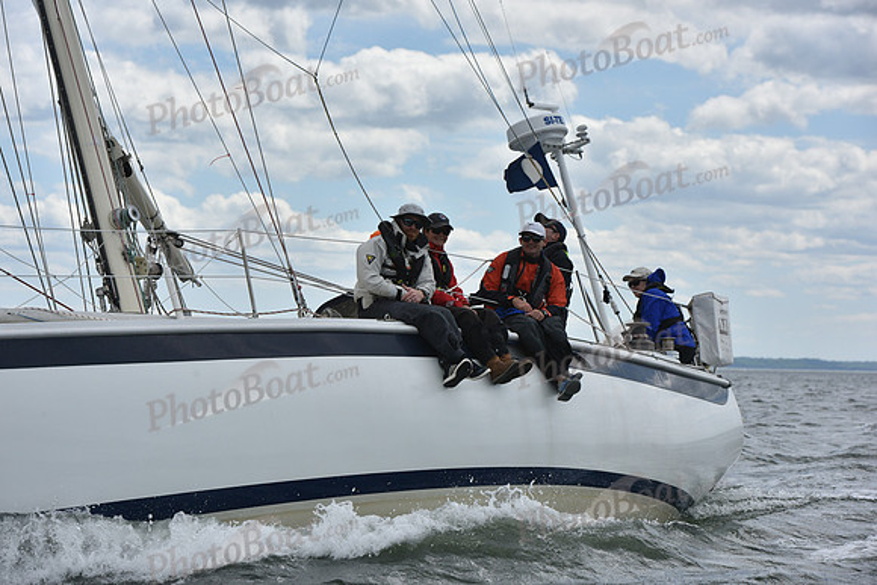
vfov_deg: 9.5
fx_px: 3533
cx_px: 438
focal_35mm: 145
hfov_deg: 14.2
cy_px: 292
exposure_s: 1/1250
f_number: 8
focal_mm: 145
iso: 320
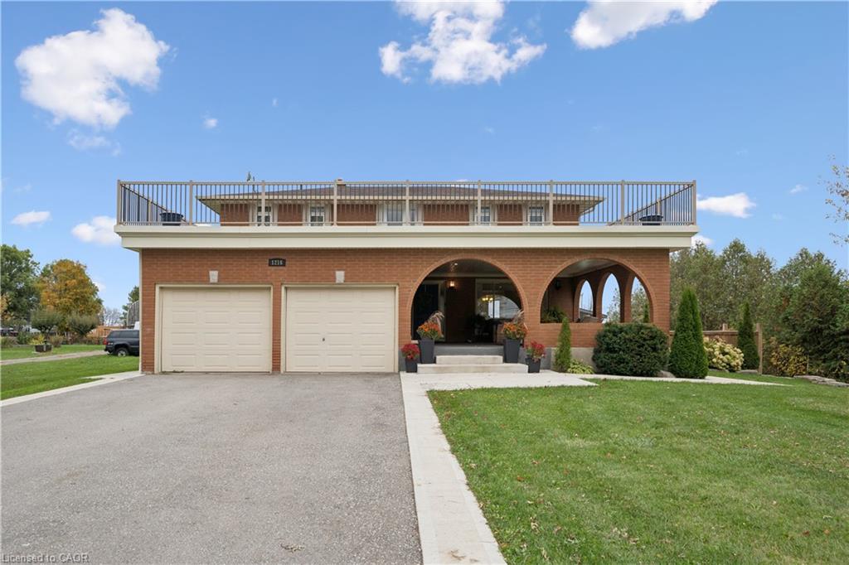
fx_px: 519
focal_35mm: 22
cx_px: 424
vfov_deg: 57.2
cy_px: 282
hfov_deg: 78.6
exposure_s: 1/1600
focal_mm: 22
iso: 800
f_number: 6.3
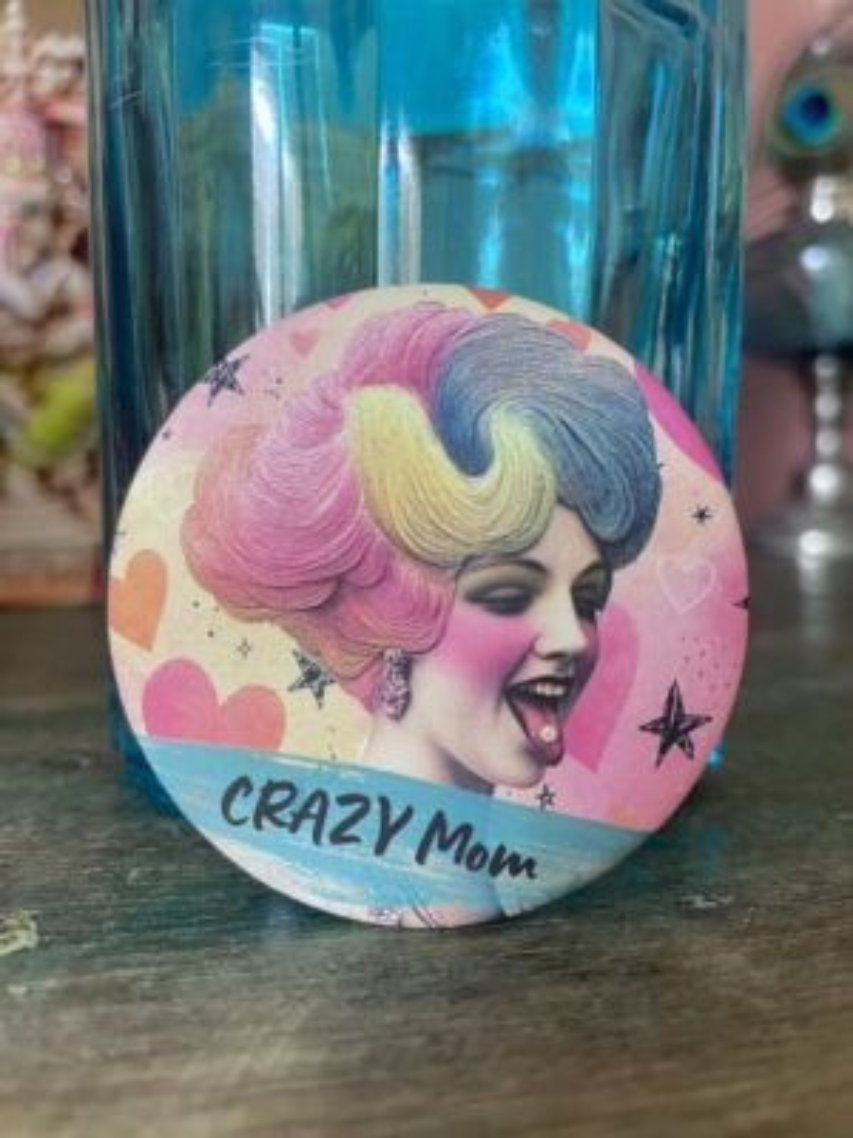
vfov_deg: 67.3
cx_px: 426
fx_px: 854
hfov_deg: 53.1
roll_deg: +0.9
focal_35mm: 26
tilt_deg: -6.6
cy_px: 569
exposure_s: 1/60
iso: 200
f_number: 1.6
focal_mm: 4.2
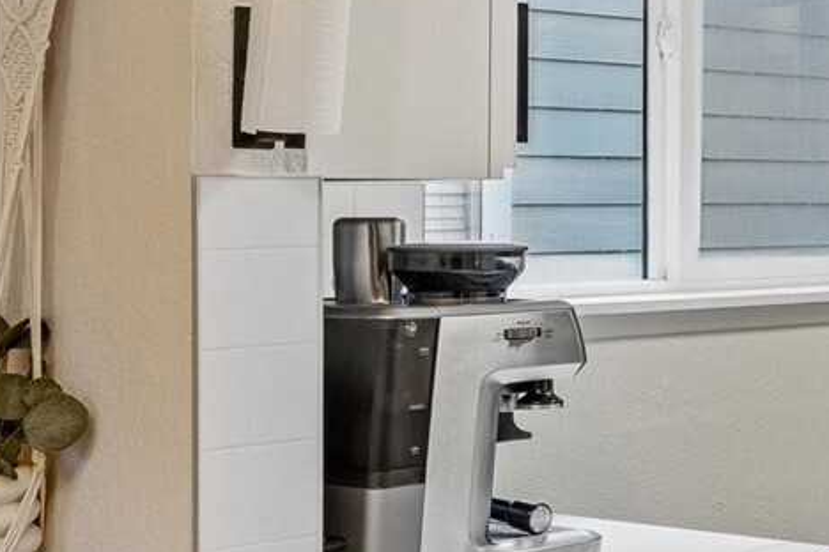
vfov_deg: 15.7
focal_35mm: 87
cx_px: 1308
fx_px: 2003
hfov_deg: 19.7
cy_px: 215
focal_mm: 24
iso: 400
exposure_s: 1/15
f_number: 8
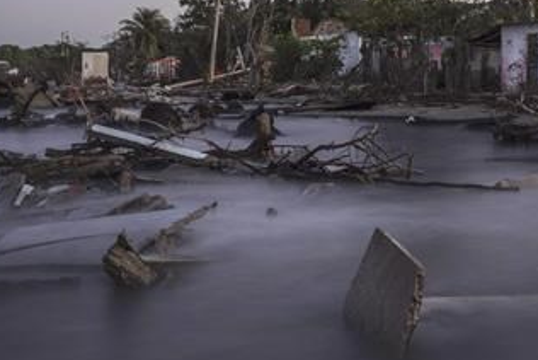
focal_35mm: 72
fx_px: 1076
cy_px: 73
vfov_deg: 18.8
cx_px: 504
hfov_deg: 26.9
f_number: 5
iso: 50
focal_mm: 35
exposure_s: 30
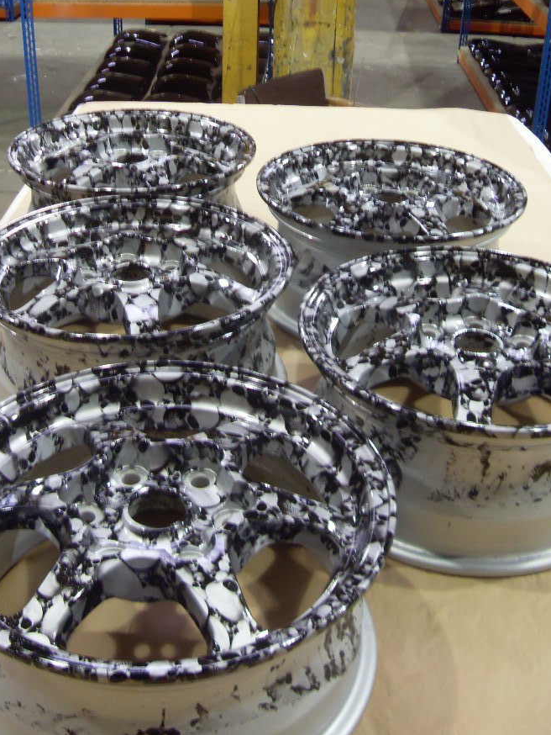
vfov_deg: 45.7
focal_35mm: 41
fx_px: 870
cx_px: 265
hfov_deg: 35.1
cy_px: 346
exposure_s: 1/20
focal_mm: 6.3
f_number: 2.8
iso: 200
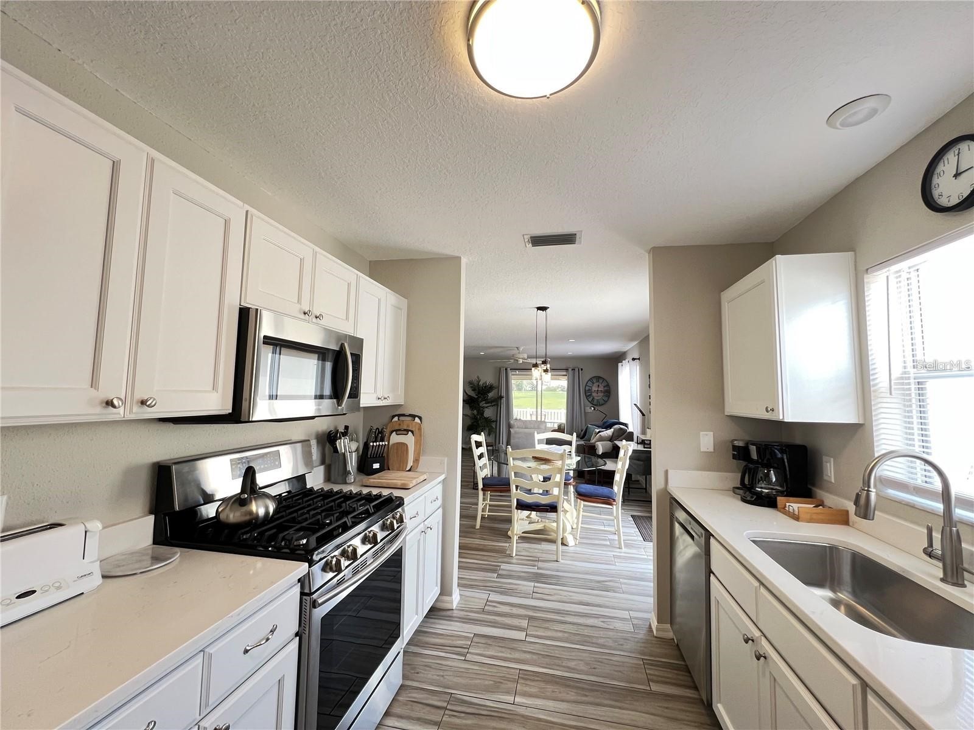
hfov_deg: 106.2
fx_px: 366
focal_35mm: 13
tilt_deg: +4.1
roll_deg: -1.1
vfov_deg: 89.9
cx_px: 487
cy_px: 365
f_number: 1.8
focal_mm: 1.57
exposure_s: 1/60
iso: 125
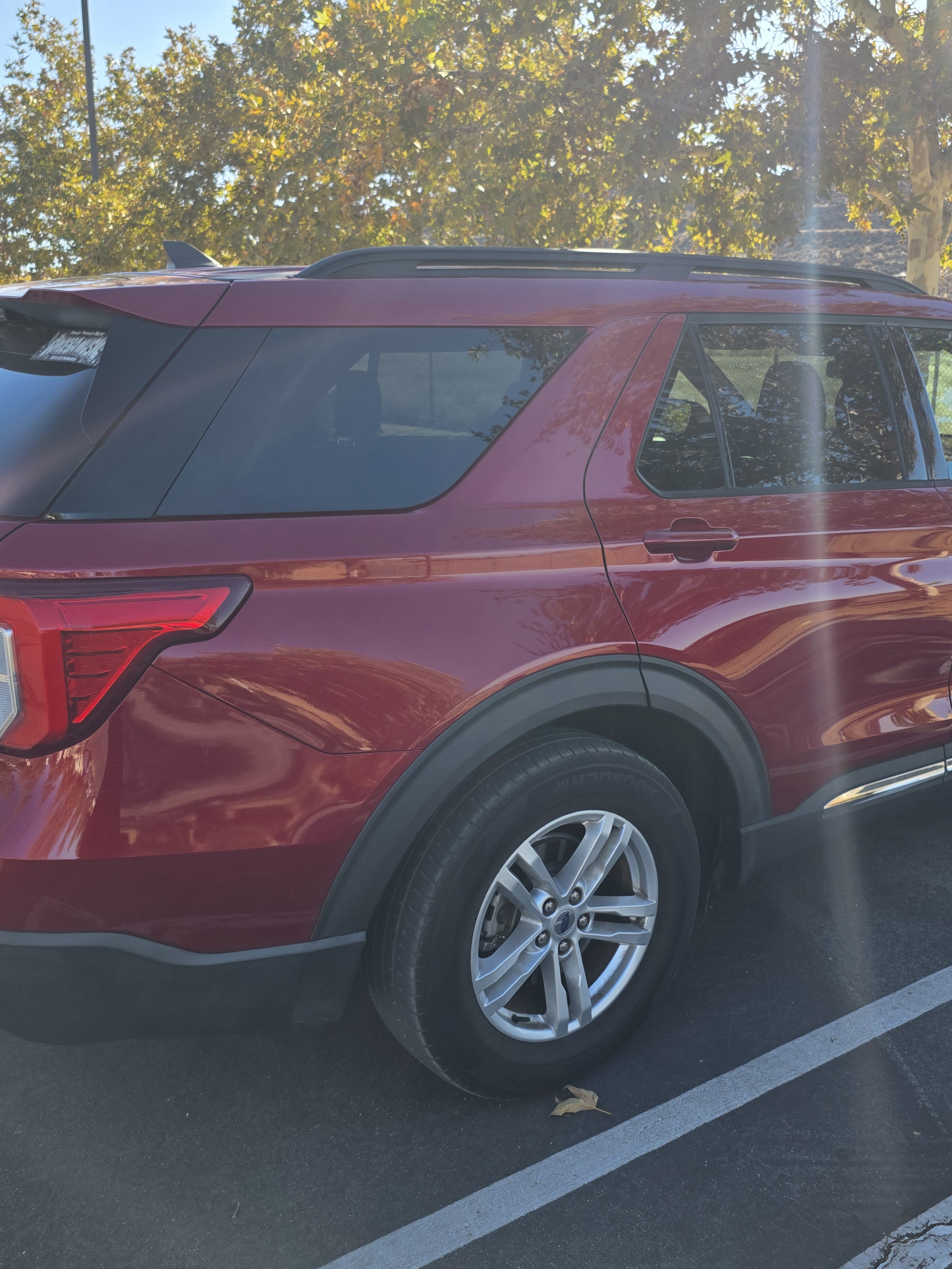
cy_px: 635
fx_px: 1137
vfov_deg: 58.4
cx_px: 580
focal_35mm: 31
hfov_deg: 45.2
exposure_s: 1/2000
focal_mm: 6.3
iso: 80
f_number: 1.7
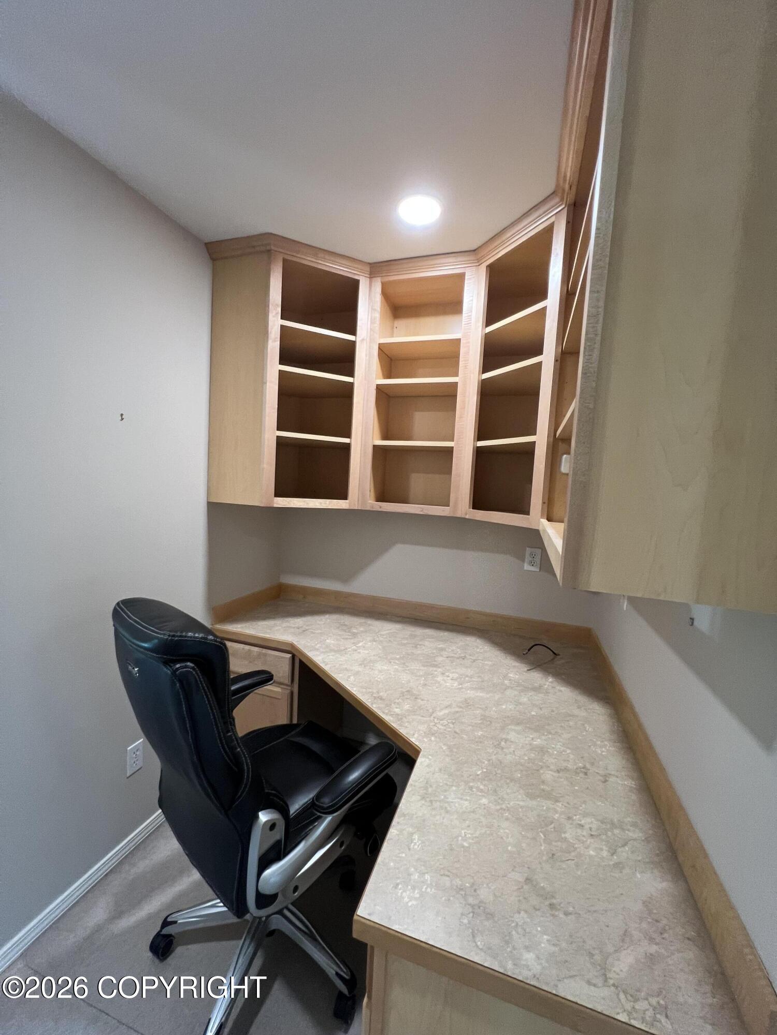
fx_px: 389
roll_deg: -1.7
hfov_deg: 89.9
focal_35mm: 13
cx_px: 388
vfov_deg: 106.2
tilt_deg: -3.3
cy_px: 518
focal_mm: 1.57
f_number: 1.8
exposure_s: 1/61
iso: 250
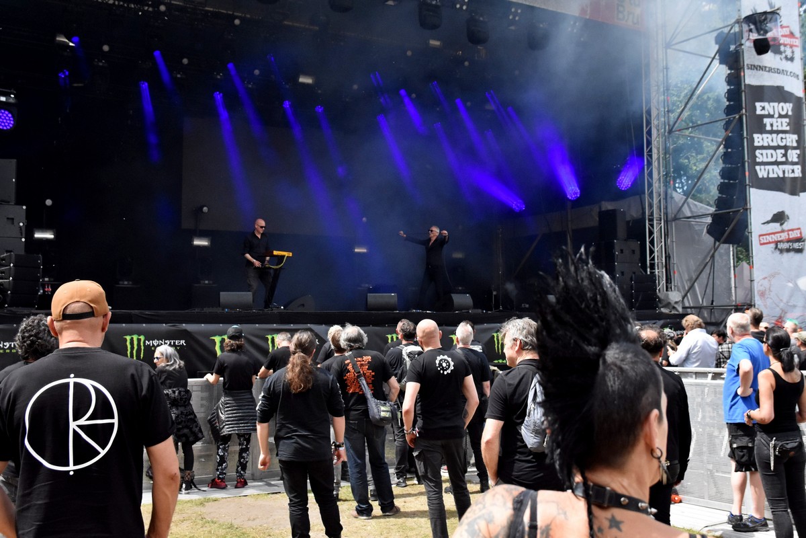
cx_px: 403
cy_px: 269
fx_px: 873
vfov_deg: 34.2
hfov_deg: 49.6
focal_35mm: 39
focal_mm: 26
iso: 1600
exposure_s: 1/5000
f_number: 4.5
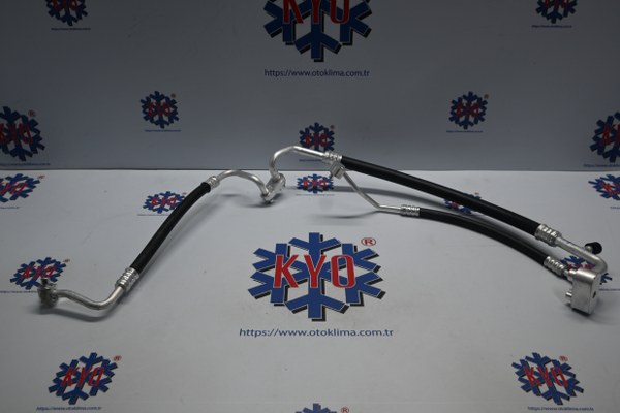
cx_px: 310
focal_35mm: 32
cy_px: 206
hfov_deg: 58.3
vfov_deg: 40.8
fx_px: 555
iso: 100
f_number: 4
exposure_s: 1/40
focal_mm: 21.5
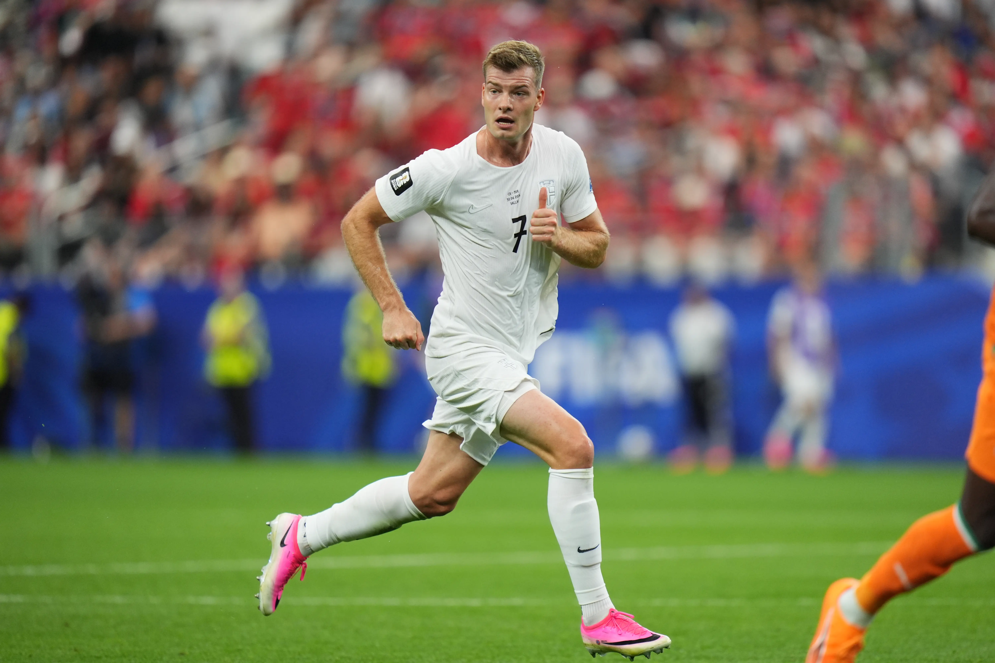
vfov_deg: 3.4
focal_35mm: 400
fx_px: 11055
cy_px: 332
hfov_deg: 5.2
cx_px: 498
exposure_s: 1/2000
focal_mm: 400
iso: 2000
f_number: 2.8
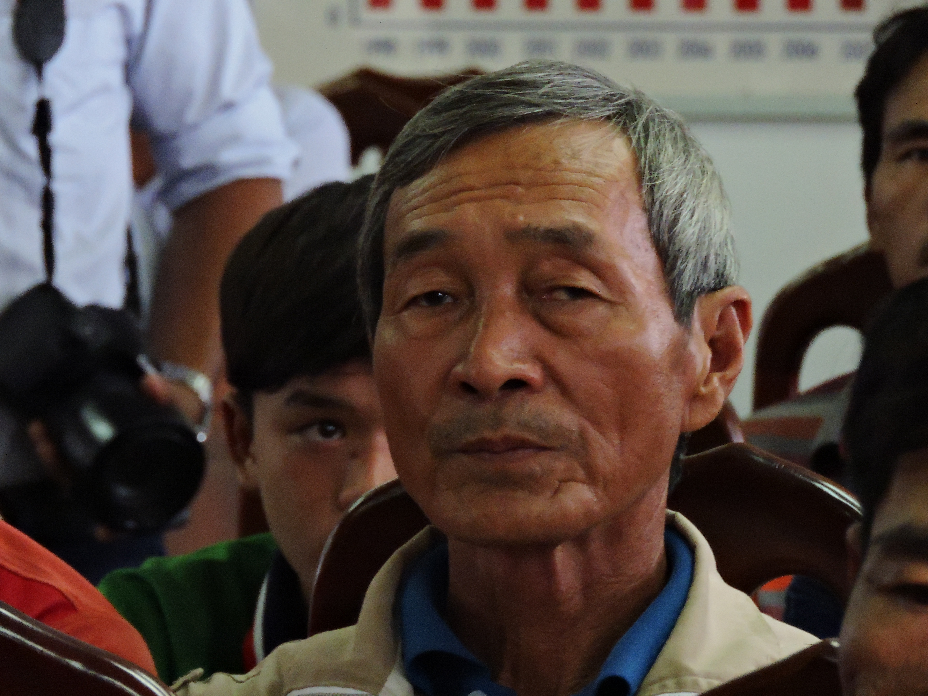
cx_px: 464
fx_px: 9651
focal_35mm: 360
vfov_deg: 4.1
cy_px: 348
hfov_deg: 5.5
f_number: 5.6
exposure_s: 1/60
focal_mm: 64.5
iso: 1600
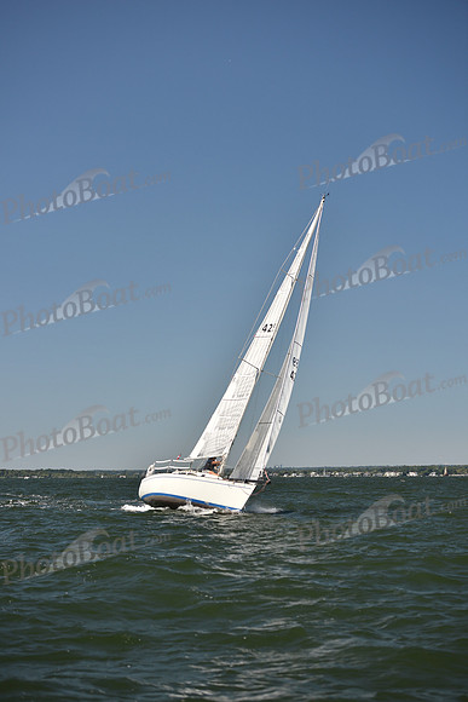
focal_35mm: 70
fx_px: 1364
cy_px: 351
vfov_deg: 28.8
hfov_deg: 19.5
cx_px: 234
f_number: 3.5
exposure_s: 1/1250
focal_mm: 70
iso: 250
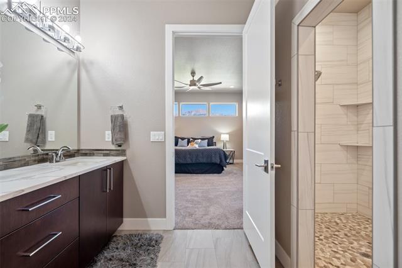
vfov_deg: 73.7
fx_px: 179
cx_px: 201
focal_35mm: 16
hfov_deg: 96.8
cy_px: 134
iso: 250
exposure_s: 1/2.5
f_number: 6.3
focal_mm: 16
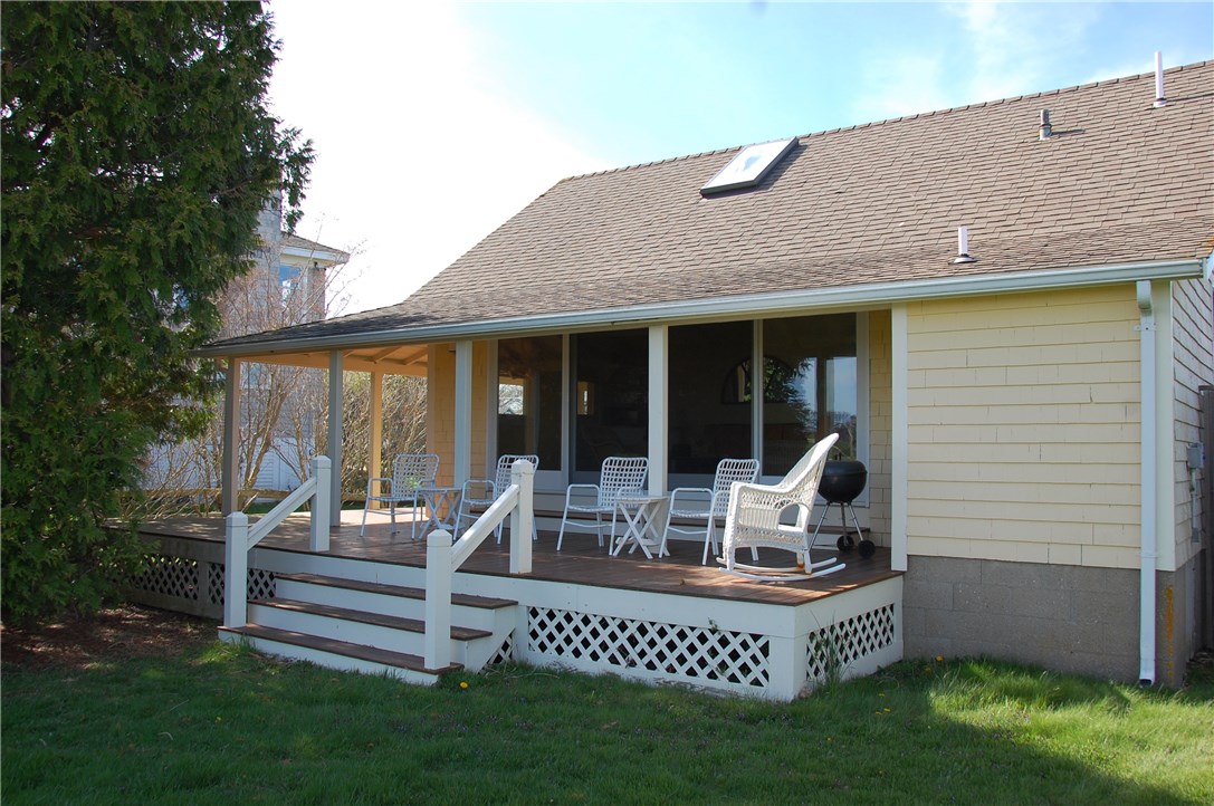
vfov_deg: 43.5
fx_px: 1010
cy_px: 403
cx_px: 607
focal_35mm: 30
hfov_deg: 62.0
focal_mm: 20
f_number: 7.1
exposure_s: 1/200
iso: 200
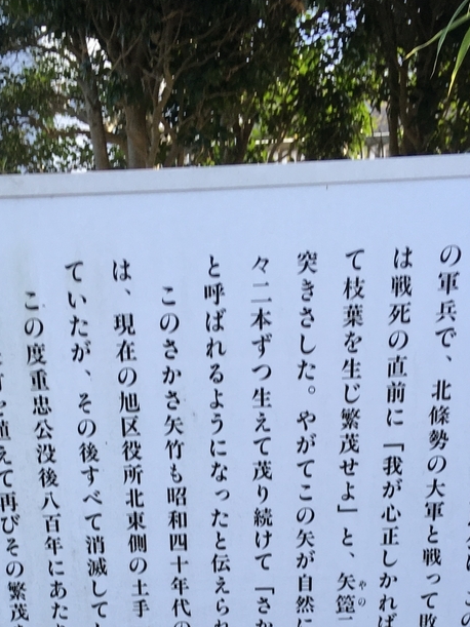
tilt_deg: -22.5
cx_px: 193
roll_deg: +2.8
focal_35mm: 57
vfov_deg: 31.9
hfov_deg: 25.6
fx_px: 1032
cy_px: 584
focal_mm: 4.15
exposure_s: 1/120
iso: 40
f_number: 2.2
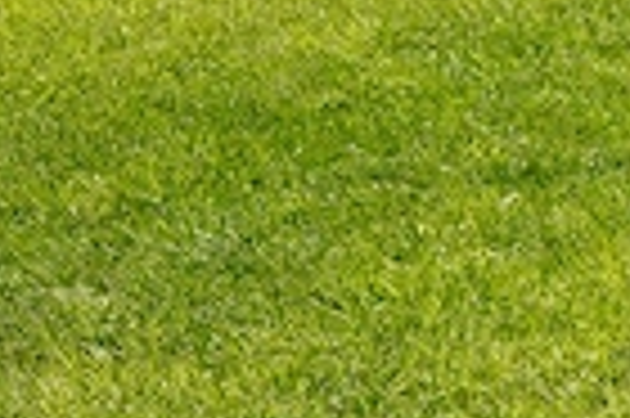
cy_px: -456
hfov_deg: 5.4
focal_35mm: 356
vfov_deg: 3.8
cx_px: 2102
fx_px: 6223
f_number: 10
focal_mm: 50
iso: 100
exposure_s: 1/160
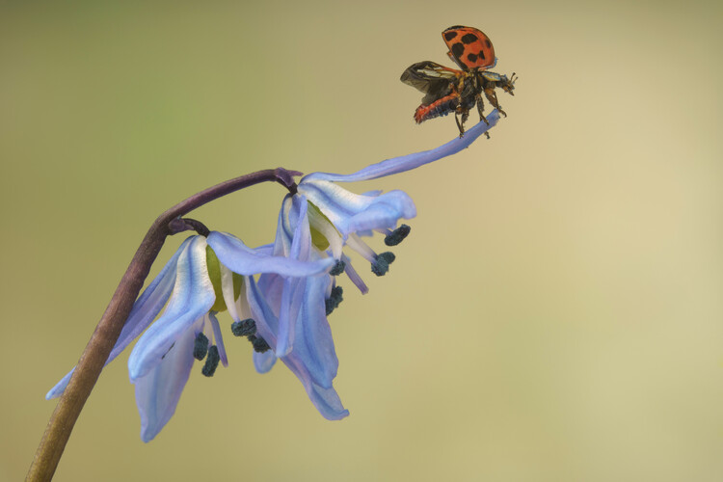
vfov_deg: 9.1
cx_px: 362
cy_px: 241
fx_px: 3012
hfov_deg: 13.7
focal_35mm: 150
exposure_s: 1/200
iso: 160
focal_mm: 150
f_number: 18
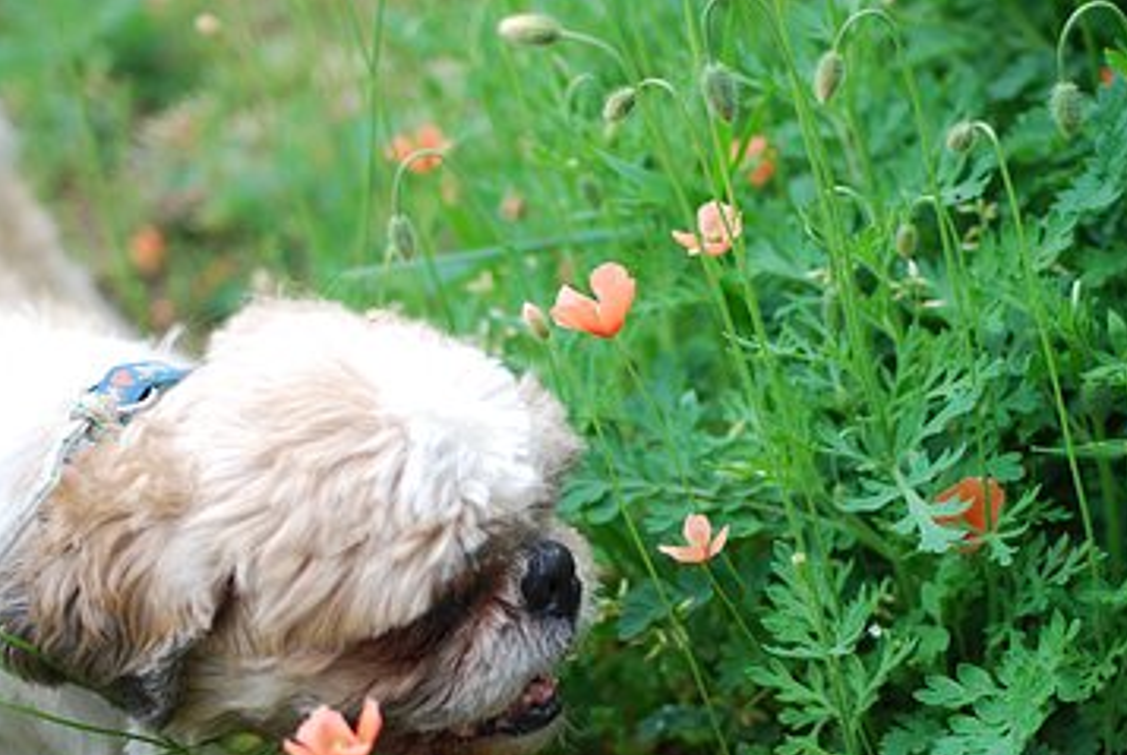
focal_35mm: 86
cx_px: 644
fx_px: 2696
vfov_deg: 15.9
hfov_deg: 23.6
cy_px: 488
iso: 100
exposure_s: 1/640
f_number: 2
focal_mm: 40
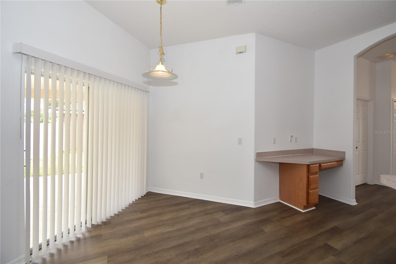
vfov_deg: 77.3
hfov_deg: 100.4
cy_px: 132
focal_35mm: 15
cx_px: 198
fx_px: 165
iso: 200
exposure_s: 1/100
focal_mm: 10
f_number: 5
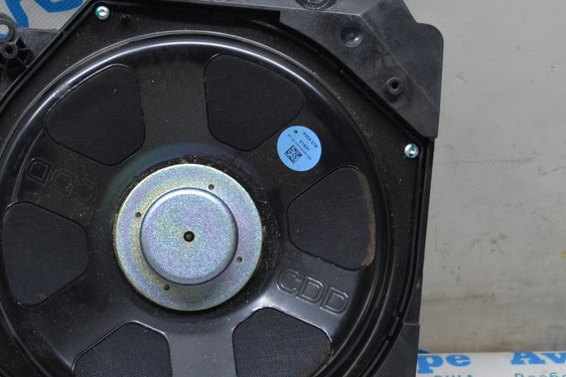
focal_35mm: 93
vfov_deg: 14.7
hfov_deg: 21.9
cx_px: 225
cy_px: 270
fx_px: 1462
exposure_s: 1/60
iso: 450
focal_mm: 34
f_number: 5
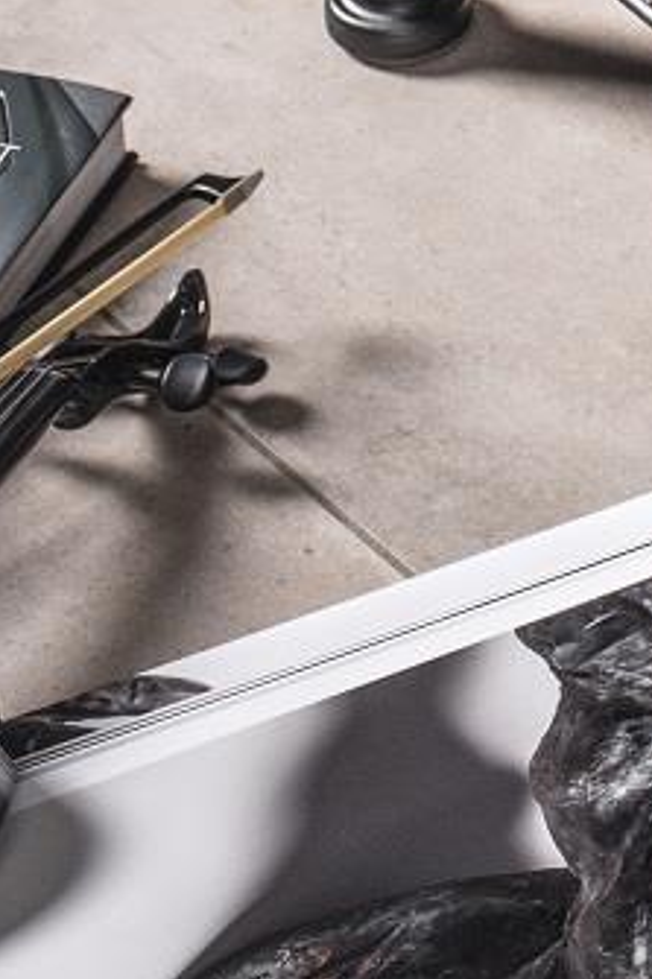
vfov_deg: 9.0
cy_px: -783
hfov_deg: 6.0
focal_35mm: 220
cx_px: 1384
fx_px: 5982
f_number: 8
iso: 50
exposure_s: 1/200
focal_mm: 50
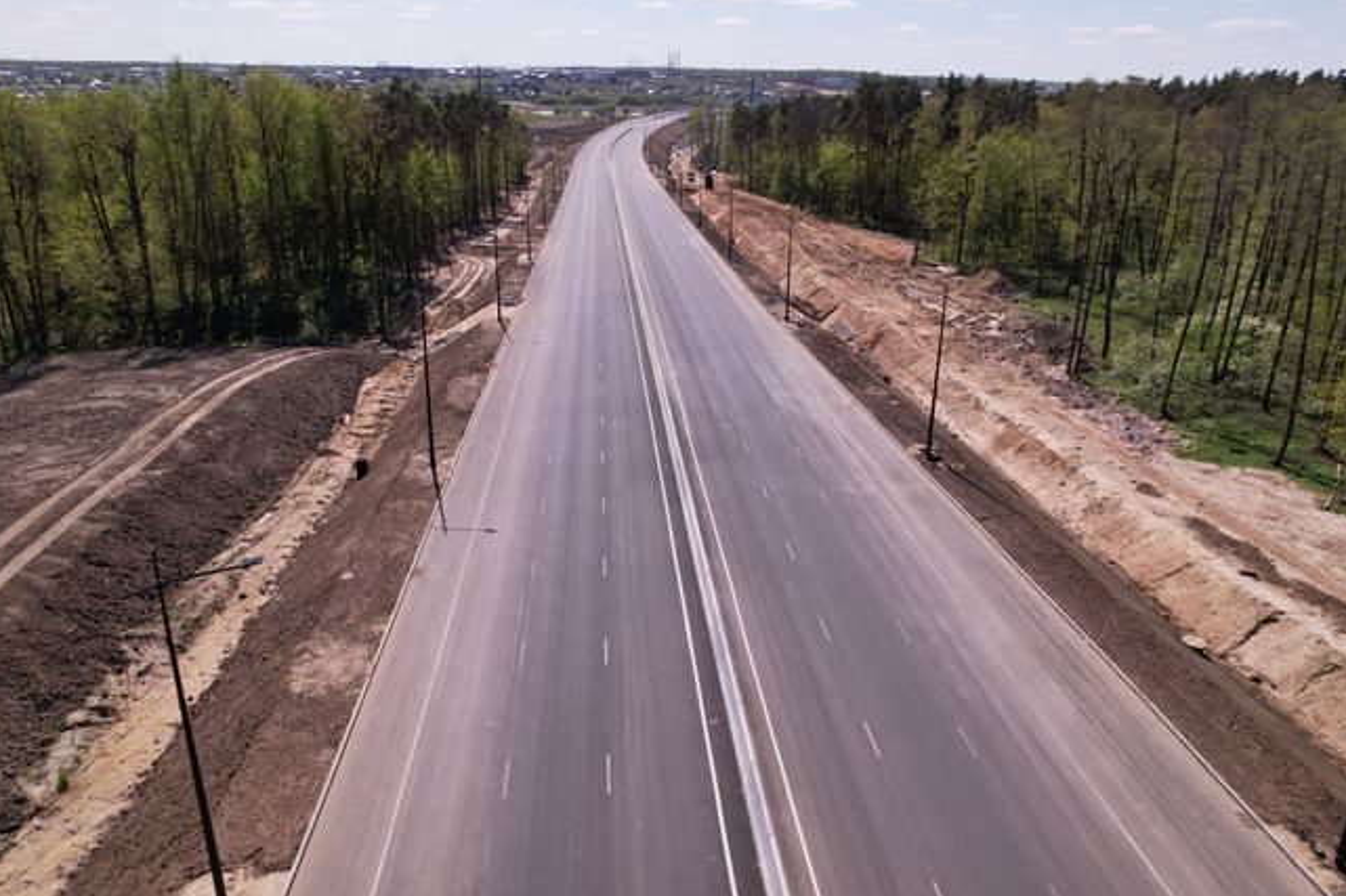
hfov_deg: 73.8
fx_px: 897
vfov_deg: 53.1
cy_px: 415
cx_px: 677
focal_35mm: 24
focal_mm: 8.38
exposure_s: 1/100
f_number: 2.8
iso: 200
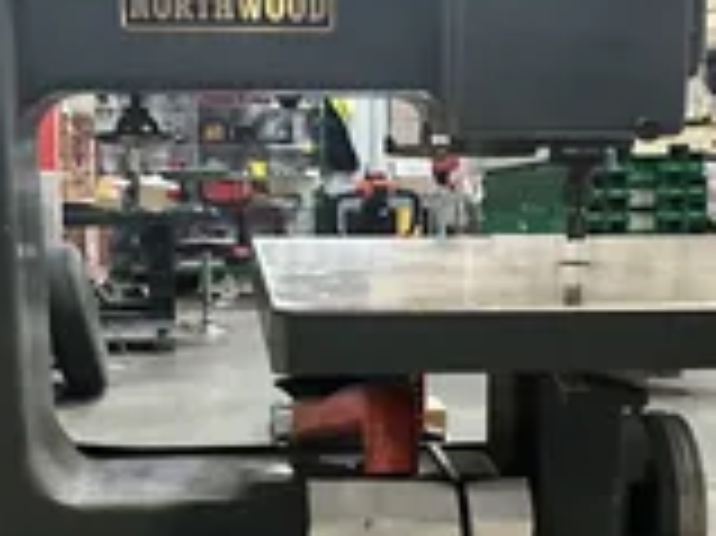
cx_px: 410
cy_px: 468
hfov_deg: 26.7
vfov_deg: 19.8
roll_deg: +0.1
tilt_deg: -13.7
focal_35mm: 73
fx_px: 1509
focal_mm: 3
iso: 400
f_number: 1.8
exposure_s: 1/30
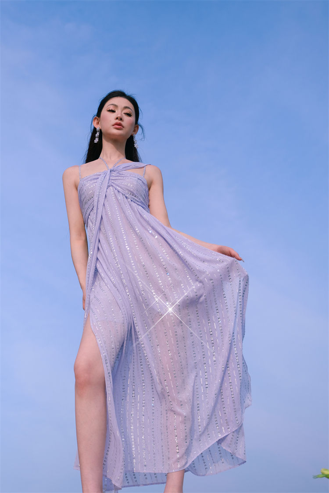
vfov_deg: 41.9
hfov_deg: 28.6
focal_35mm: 47
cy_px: 246
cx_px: 164
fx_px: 644
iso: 320
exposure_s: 1/4000
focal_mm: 31.1
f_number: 2.8
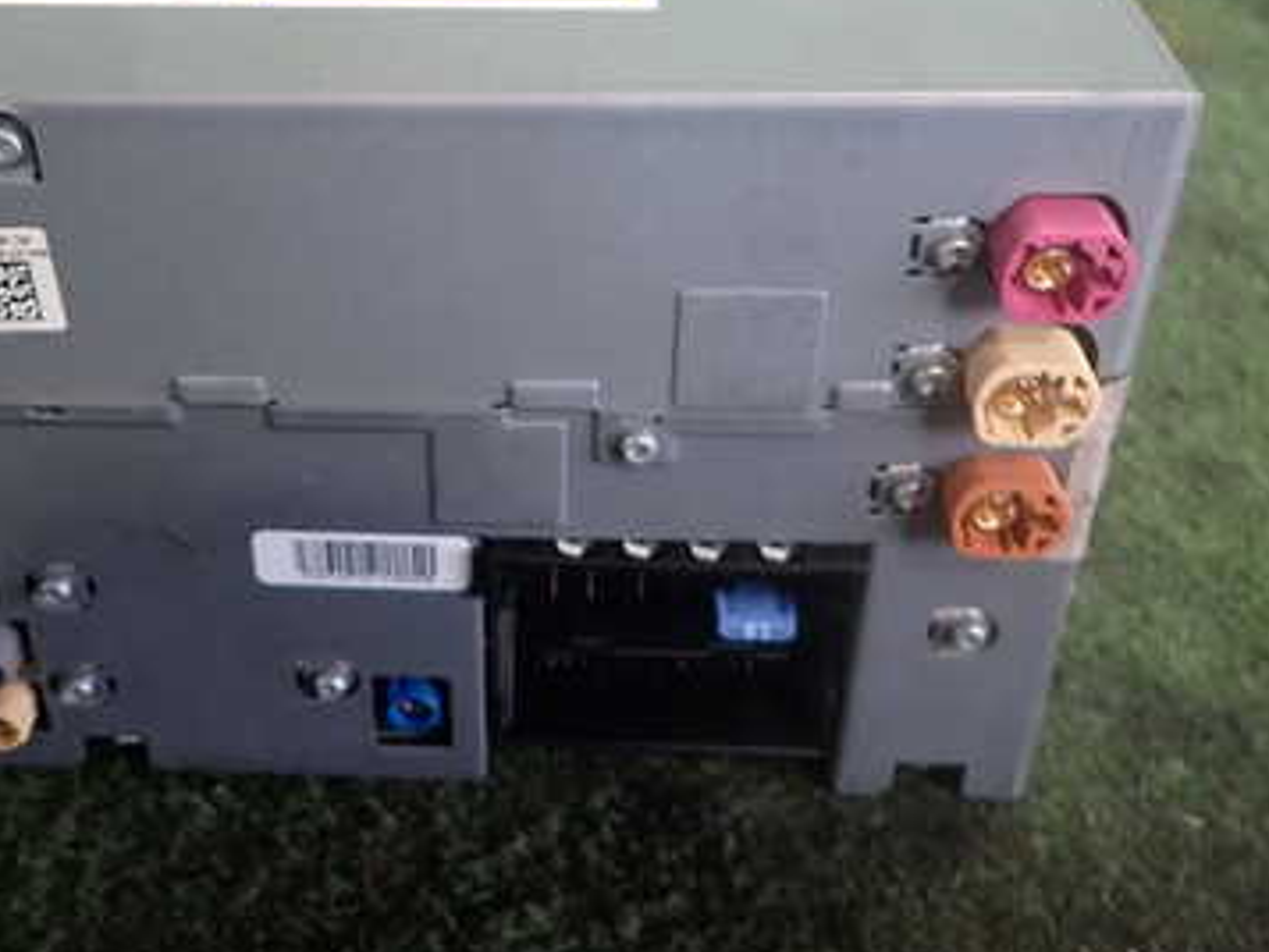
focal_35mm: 42
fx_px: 1540
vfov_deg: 34.0
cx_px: 430
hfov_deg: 44.2
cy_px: 295
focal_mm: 4.5
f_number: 2
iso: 200
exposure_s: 1/30
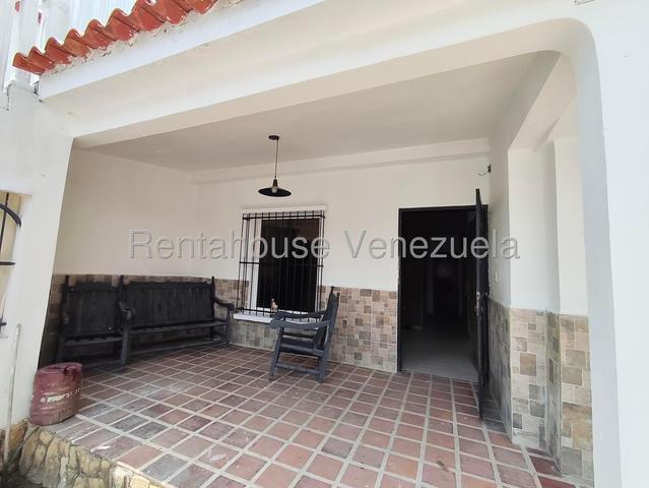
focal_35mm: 15
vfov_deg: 81.8
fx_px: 281
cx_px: 324
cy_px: 244
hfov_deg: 98.1
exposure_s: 1/742
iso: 50
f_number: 2.2
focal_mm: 1.65
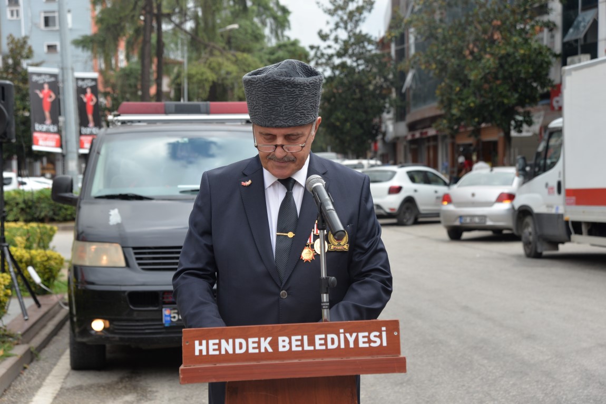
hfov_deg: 32.4
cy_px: 202
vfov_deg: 21.9
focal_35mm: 62
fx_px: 1044
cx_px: 303
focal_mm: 62
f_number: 5.6
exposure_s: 1/500
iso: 400
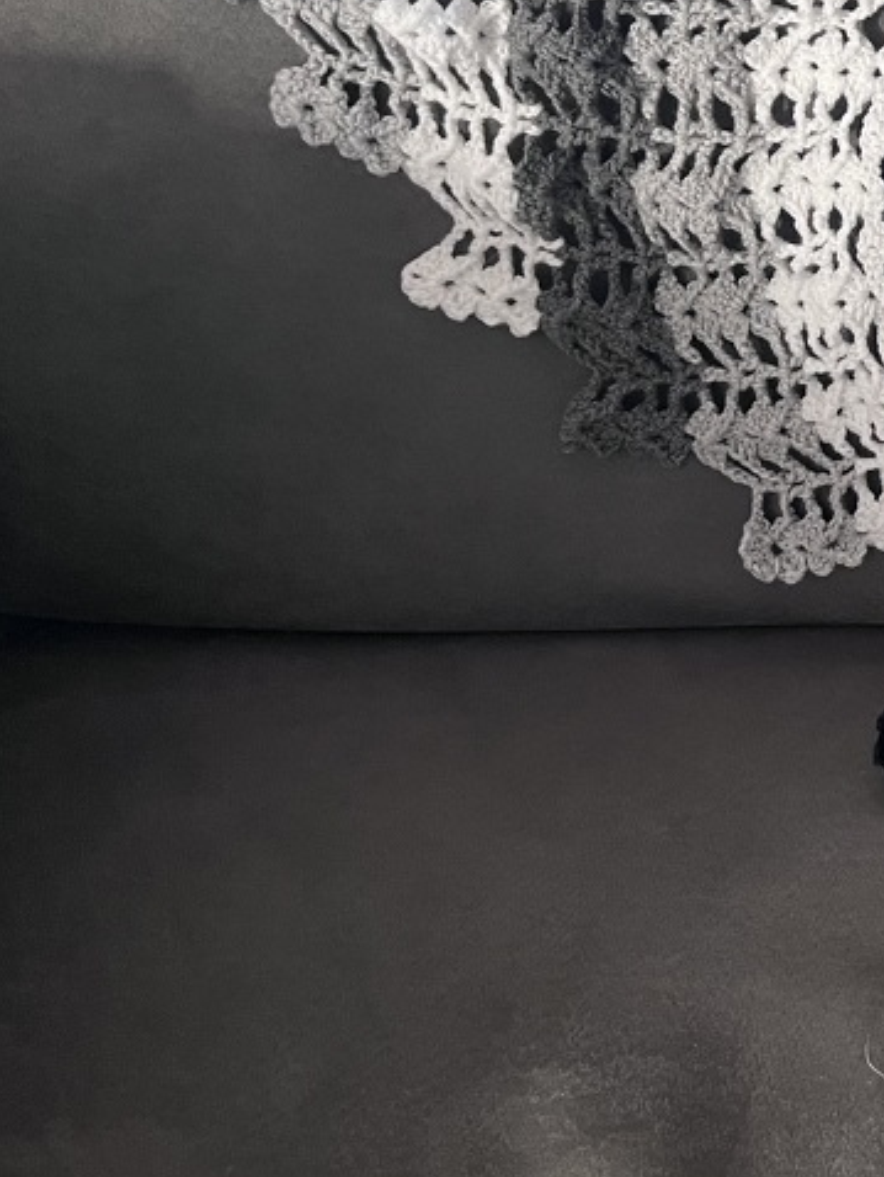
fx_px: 1973
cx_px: 1289
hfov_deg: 21.6
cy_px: 318
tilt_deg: -43.6
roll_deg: -3.2
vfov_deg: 32.7
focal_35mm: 58
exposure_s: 1/60
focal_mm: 5.1
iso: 320
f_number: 1.6
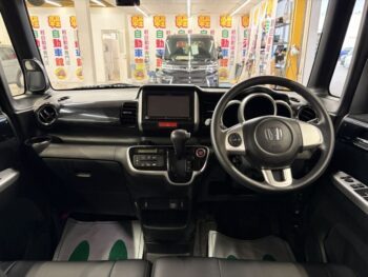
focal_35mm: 26
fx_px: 277
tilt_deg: -16.3
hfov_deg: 67.3
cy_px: 138
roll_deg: +0.3
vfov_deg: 53.1
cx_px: 184
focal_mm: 5.96
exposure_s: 1/50
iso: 500
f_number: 1.6
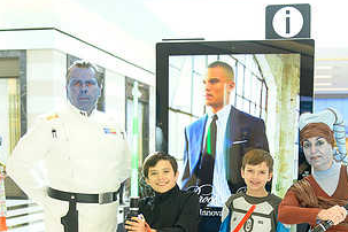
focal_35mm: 65
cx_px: 201
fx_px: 628
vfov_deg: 20.5
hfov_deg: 30.9
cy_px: 207
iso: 800
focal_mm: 34
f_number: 2.8
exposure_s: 1/200
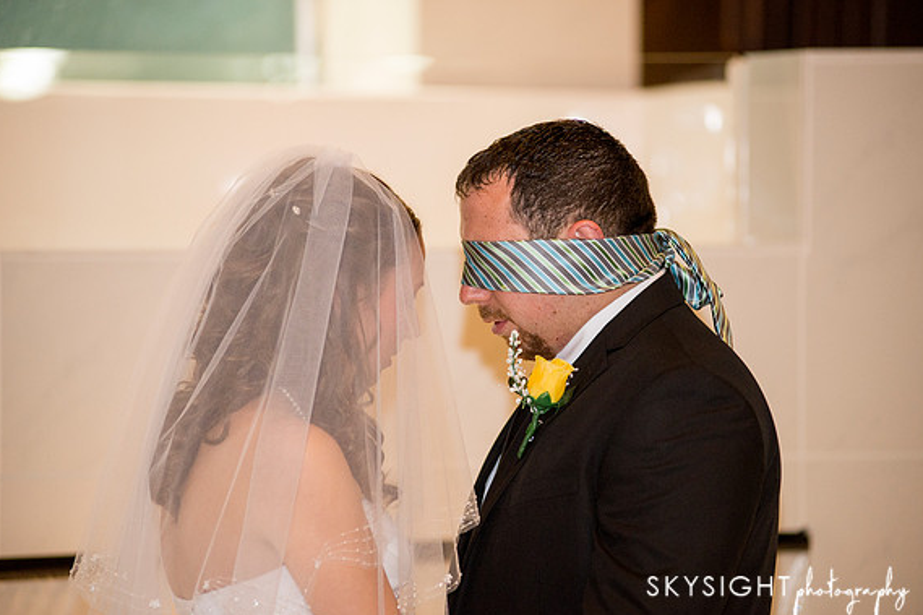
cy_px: 312
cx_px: 461
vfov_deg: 8.7
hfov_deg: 13.0
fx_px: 4050
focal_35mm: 158
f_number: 2.8
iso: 2000
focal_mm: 155
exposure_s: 1/125
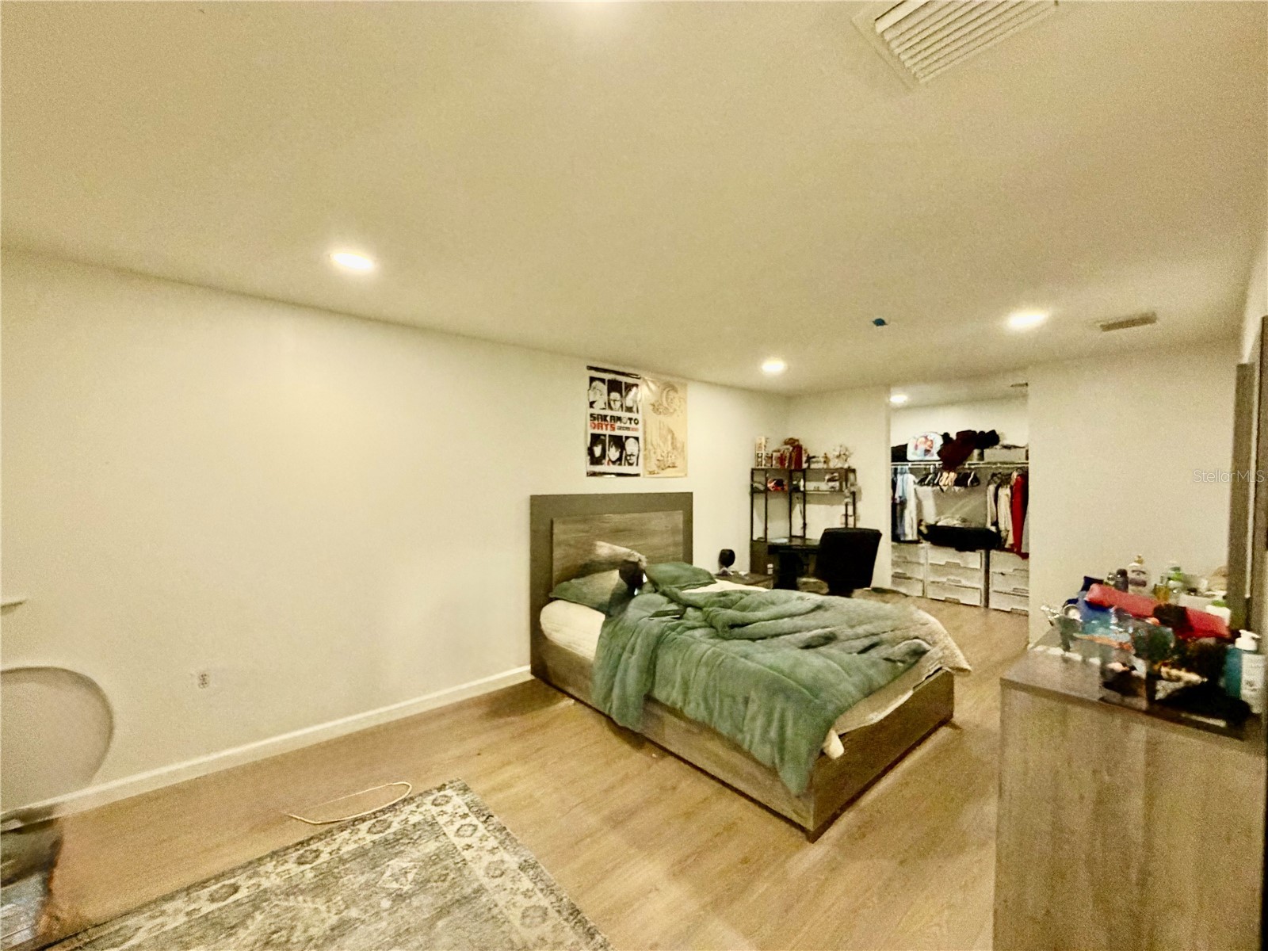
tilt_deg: +0.7
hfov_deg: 102.1
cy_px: 476
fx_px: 513
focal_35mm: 14
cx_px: 634
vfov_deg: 85.7
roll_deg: +0.6
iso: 400
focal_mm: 2.22
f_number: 2.2
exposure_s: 1/60
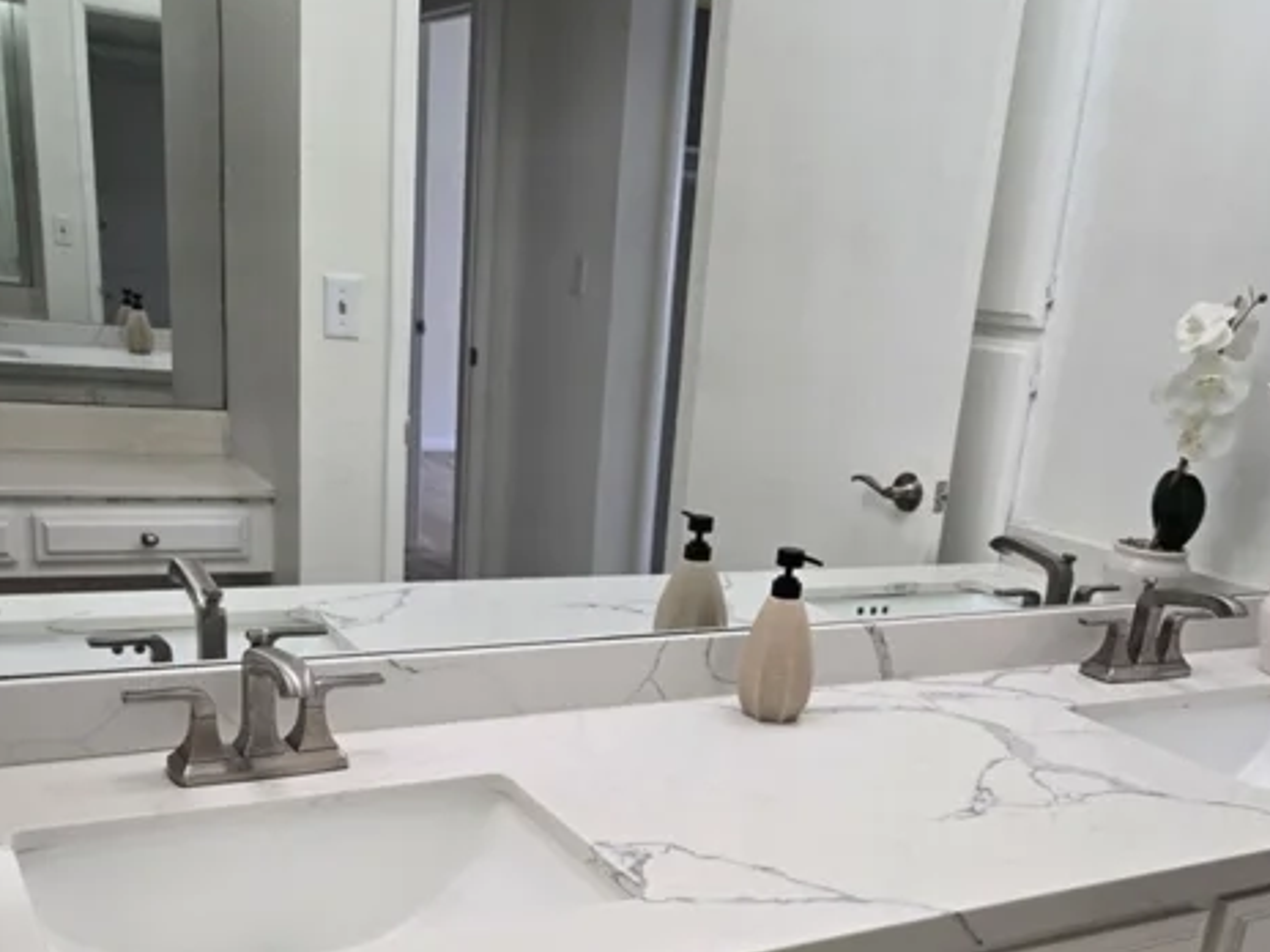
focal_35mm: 37
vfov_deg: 37.7
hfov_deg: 50.1
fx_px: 1357
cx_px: 614
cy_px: 714
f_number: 1.8
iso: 200
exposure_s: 1/120
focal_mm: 5.4
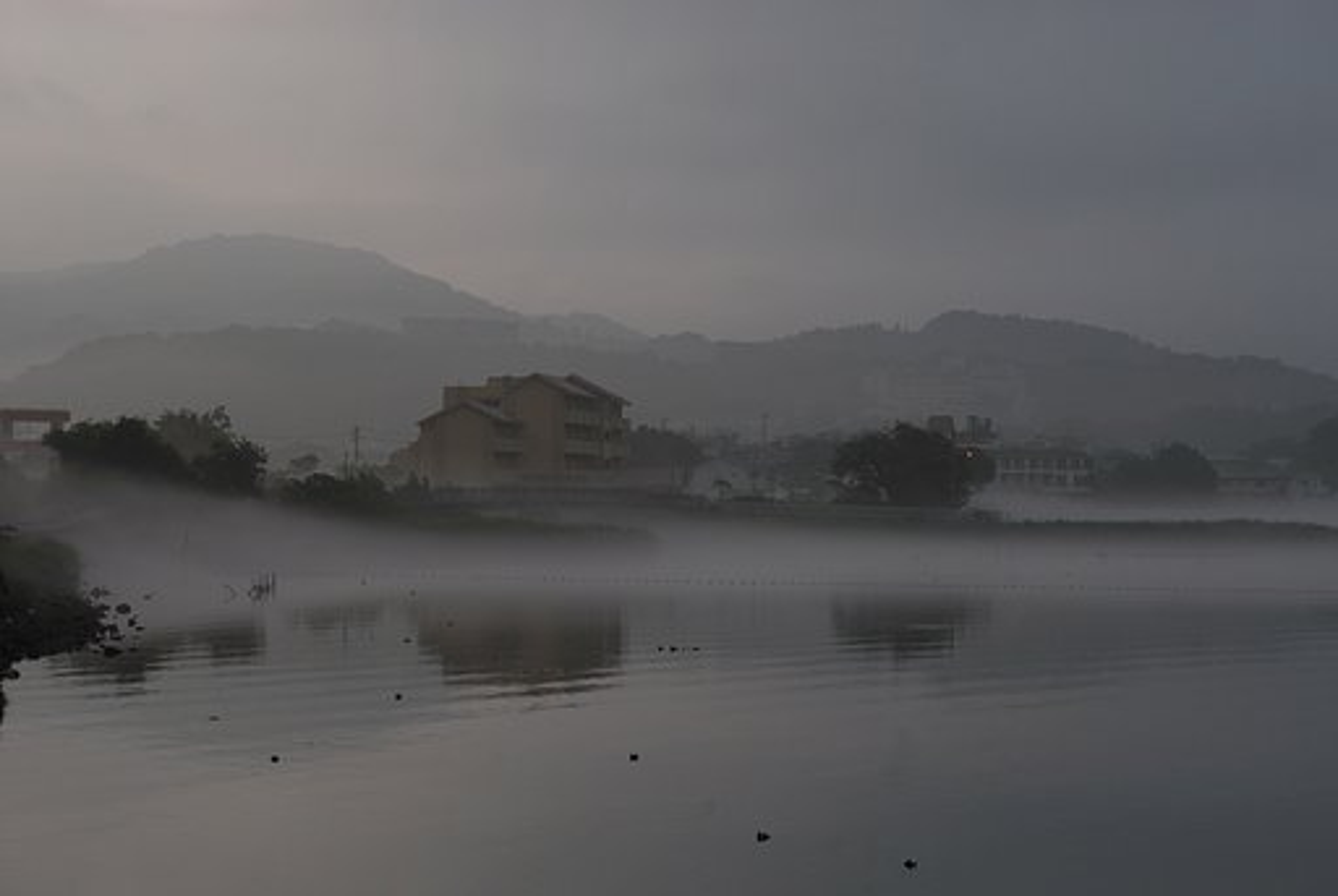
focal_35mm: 82
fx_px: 3071
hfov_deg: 24.6
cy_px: 448
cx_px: 669
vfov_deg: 16.6
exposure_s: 1/100
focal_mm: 55
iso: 100
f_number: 13
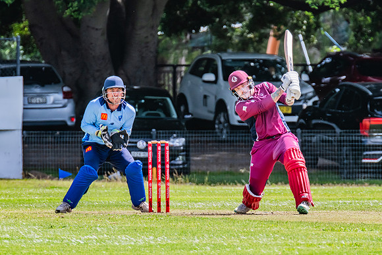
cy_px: 134
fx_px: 8836
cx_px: 230
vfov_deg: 1.7
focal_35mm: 833
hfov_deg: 2.5
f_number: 13
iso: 800
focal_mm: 600
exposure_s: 1/800
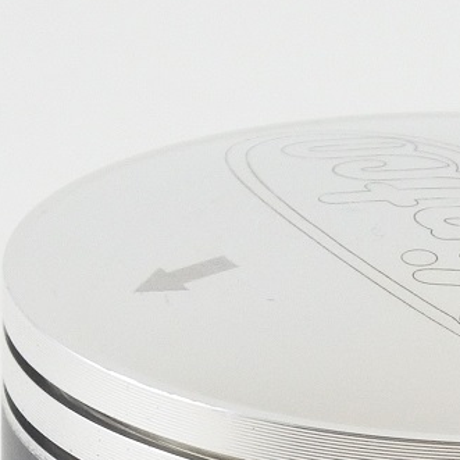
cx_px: 473
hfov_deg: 5.4
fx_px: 4871
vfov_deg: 5.4
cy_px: 652
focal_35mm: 324
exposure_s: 1/125
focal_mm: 24.8
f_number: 5.3
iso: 720
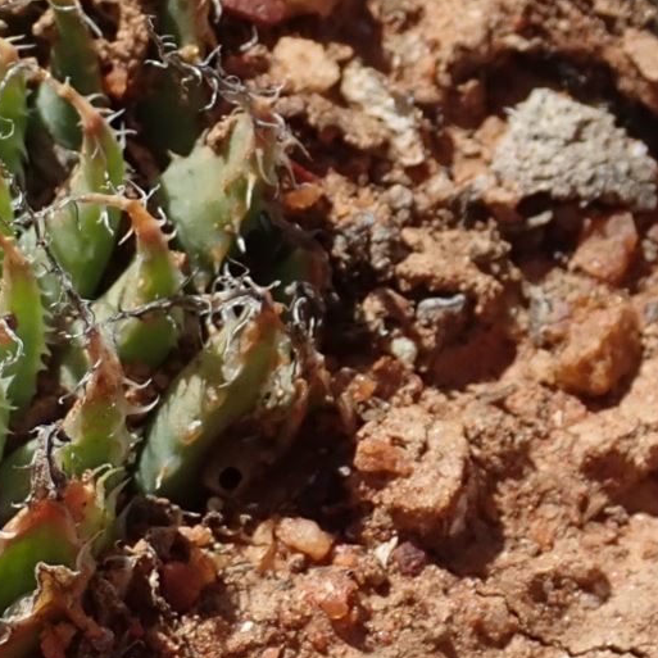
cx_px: -68
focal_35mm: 210
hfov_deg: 8.3
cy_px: 362
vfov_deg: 8.3
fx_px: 4516
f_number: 5
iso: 100
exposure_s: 1/500
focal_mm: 11.01
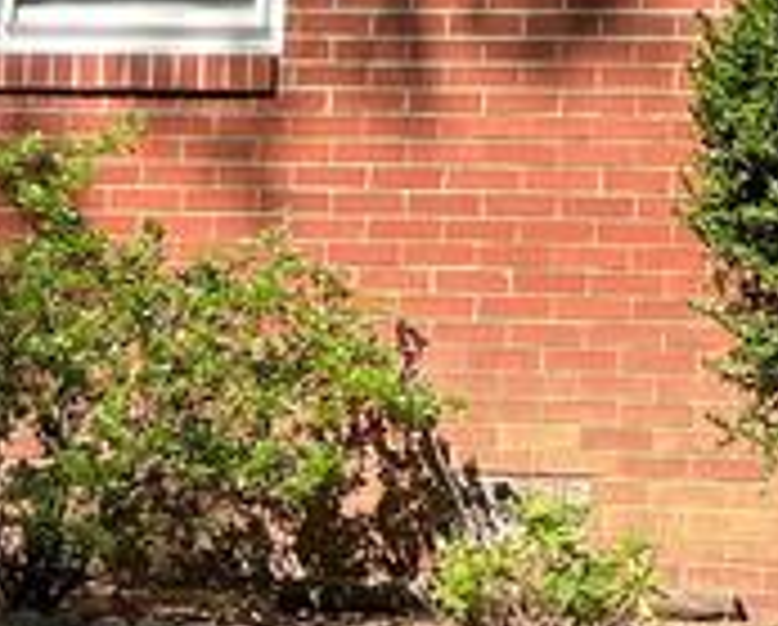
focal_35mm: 150
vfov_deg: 9.9
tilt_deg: +9.2
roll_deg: -1.6
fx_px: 3460
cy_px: -423
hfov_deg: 12.2
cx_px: 1192
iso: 50
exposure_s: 1/2123
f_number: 1.5
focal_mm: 5.7
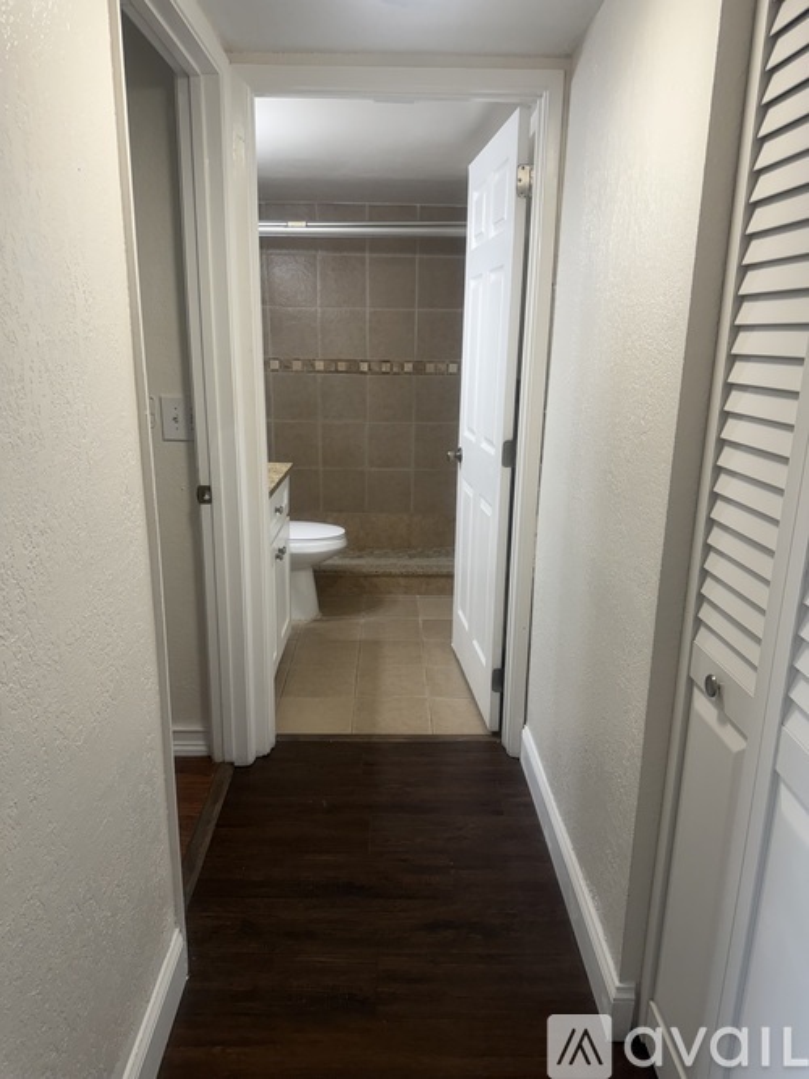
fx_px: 748
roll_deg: -1.8
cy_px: 540
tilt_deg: -13.2
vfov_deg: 71.6
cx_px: 404
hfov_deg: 56.8
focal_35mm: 24
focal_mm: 6.76
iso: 125
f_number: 1.78
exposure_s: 1/120
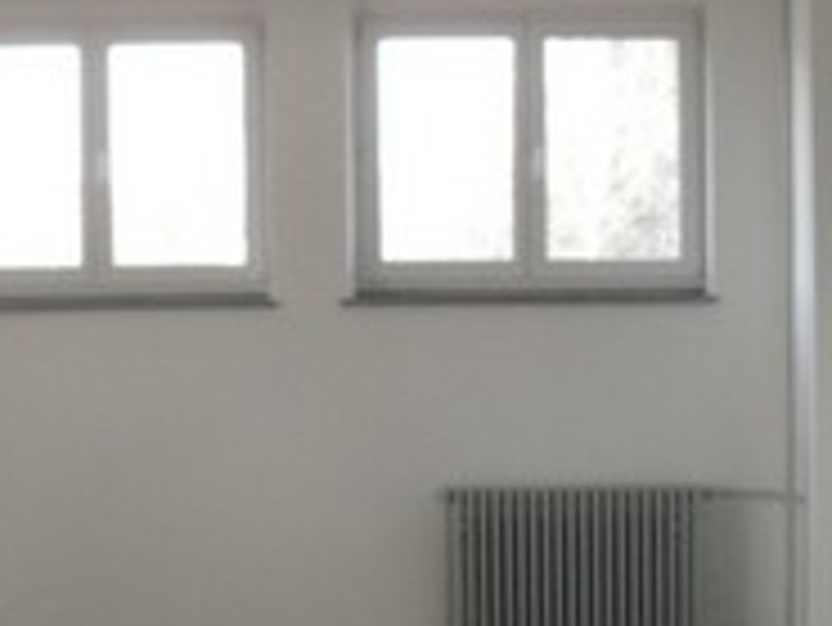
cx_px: 517
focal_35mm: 121
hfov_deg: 16.3
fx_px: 2910
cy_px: 581
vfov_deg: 12.2
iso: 100
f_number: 3.2
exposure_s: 1/45
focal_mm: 6.3
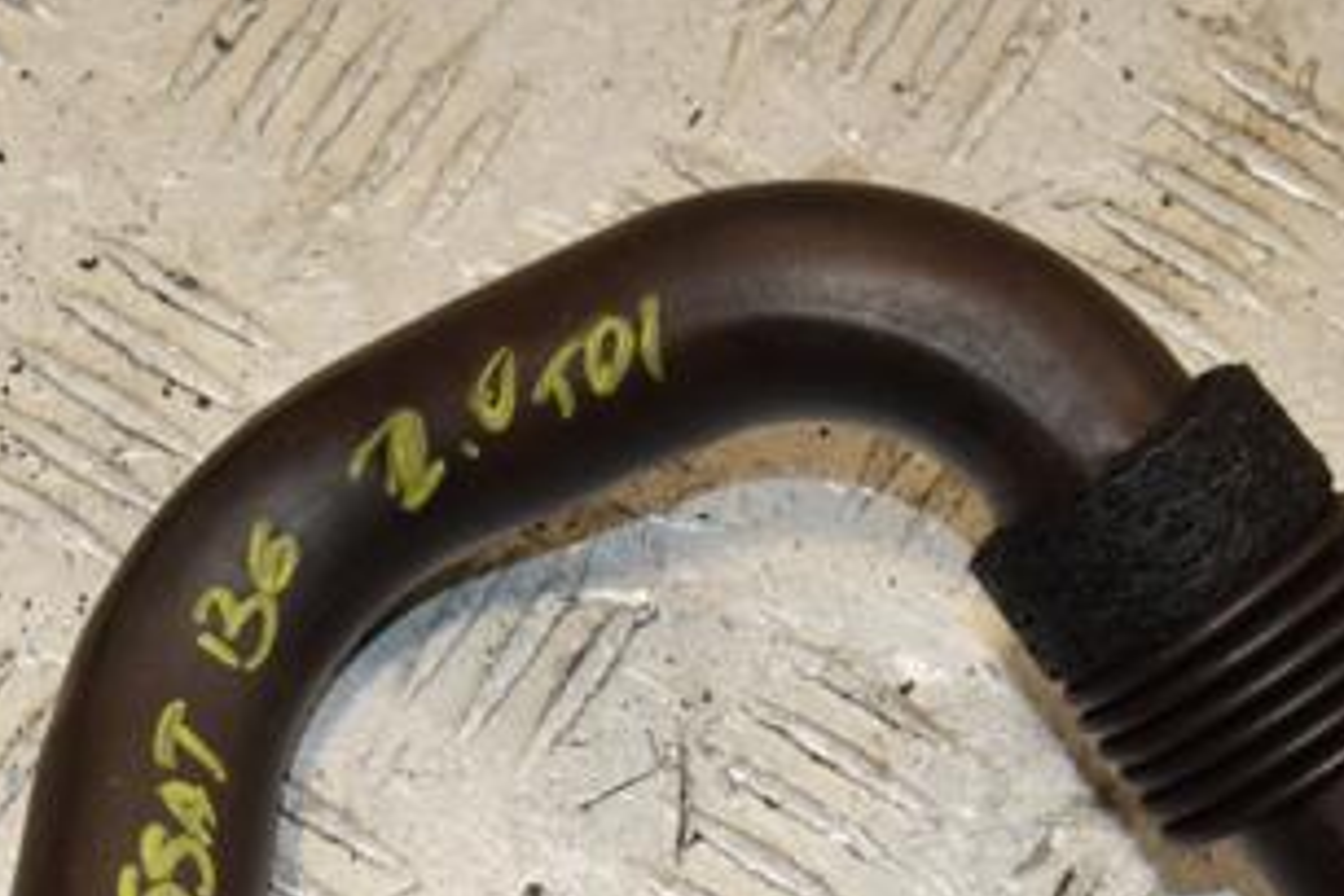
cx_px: 707
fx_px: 5264
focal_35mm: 141
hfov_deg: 14.6
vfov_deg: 9.7
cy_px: 733
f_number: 10
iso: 800
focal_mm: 48
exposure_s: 1/200
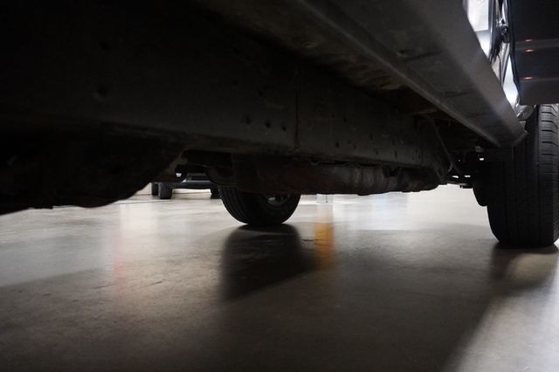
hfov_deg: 73.8
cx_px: 280
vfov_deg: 53.1
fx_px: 372
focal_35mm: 24
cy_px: 186
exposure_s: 1/125
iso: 6400
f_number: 3.5
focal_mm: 16
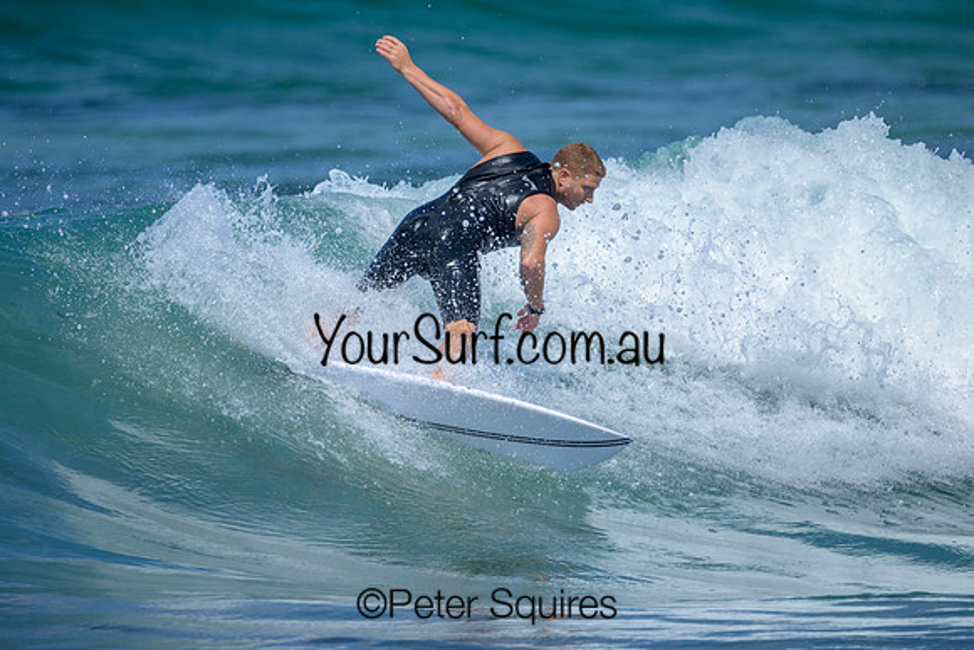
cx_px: 416
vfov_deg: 1.5
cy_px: 359
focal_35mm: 929
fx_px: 25142
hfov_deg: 2.2
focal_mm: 800
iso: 280
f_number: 6.3
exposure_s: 1/2500
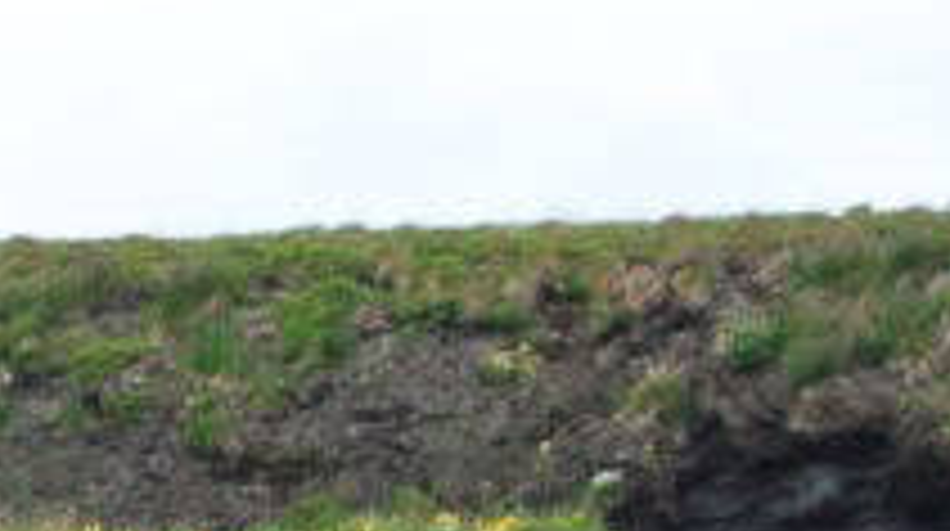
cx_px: -1049
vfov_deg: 4.7
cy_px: 1424
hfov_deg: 8.1
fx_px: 6314
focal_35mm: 251
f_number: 4.2
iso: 100
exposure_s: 1/80
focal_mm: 15.7
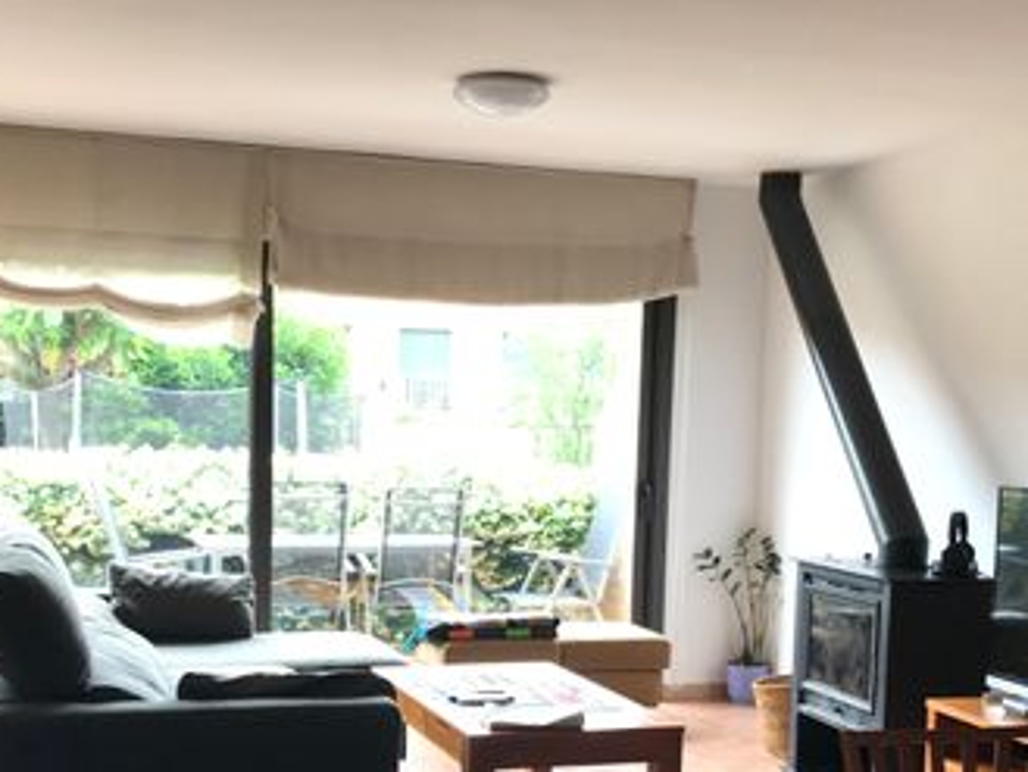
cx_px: 516
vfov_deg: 28.2
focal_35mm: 51
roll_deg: -1.9
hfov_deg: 37.5
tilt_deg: -6.0
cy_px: 581
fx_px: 1515
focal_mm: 3.99
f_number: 1.8
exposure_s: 1/33
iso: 40
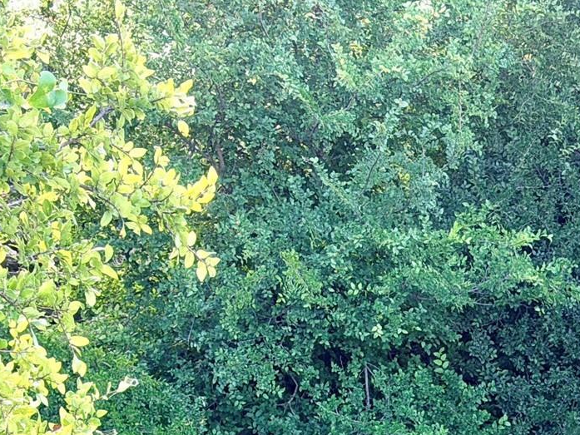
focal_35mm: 141
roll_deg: -2.4
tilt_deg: -13.3
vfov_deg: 10.3
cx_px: 761
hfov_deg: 13.5
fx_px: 2363
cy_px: 558
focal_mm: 6.76
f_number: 1.78
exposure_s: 1/168
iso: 160
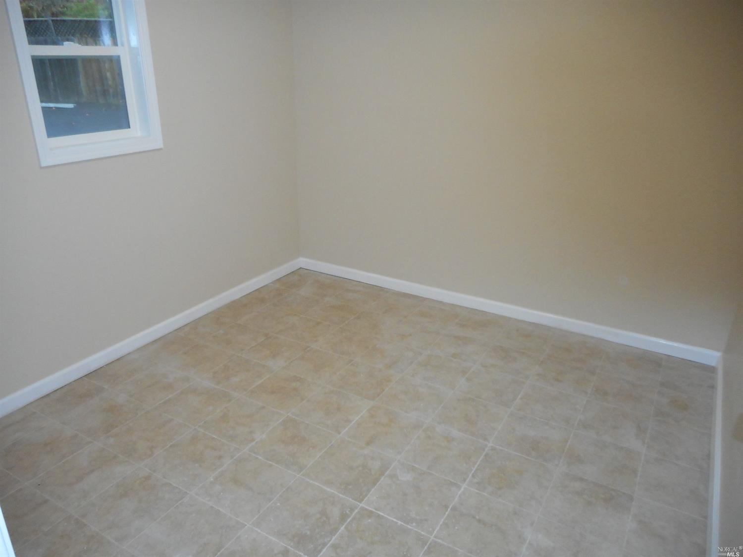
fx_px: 536
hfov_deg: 69.4
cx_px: 372
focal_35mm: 25
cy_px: 278
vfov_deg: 54.9
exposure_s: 1/25
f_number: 3.7
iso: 360
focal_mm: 4.5
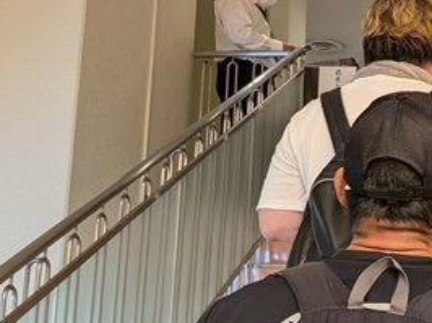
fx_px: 873
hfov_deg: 25.4
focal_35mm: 70
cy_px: 217
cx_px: 498
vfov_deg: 20.9
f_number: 1.7
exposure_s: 1/120
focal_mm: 4.53
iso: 413
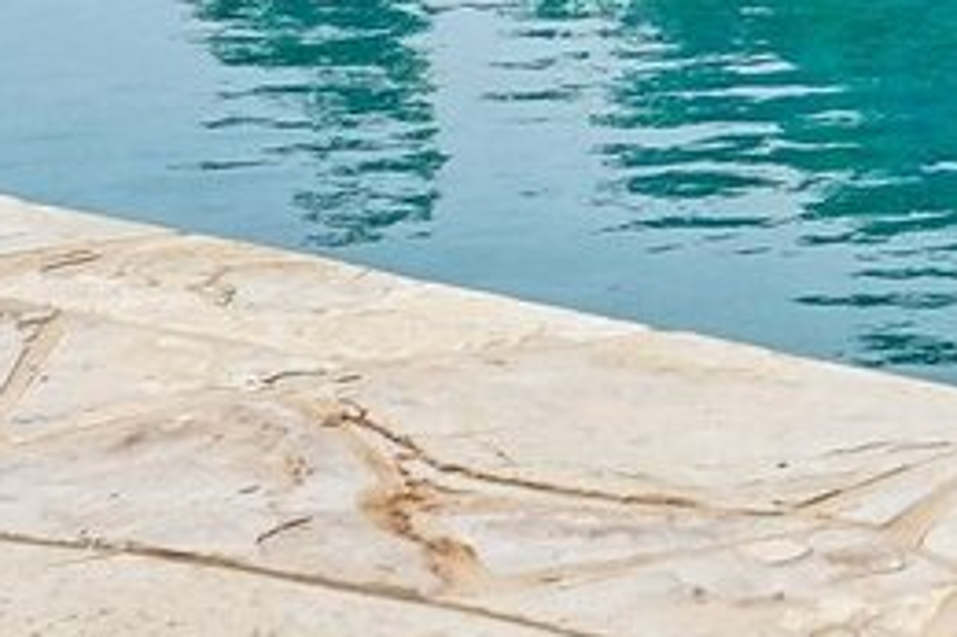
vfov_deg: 6.0
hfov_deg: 9.1
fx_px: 5791
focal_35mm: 218
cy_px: -909
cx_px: 1616
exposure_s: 1/250
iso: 100
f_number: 8
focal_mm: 35
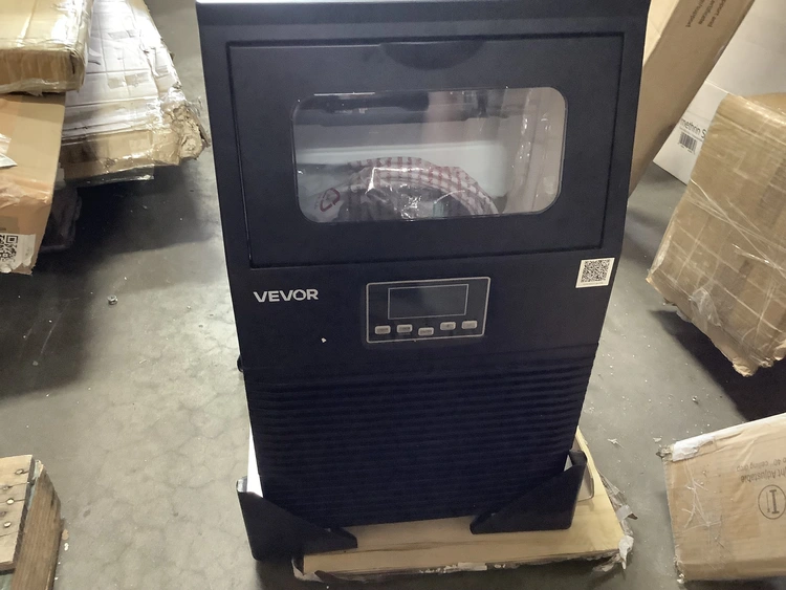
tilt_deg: -39.2
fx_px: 704
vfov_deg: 45.5
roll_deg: -2.3
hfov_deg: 58.3
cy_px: 295
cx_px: 393
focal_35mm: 31
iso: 400
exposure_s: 1/30
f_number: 2.4
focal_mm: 3.3
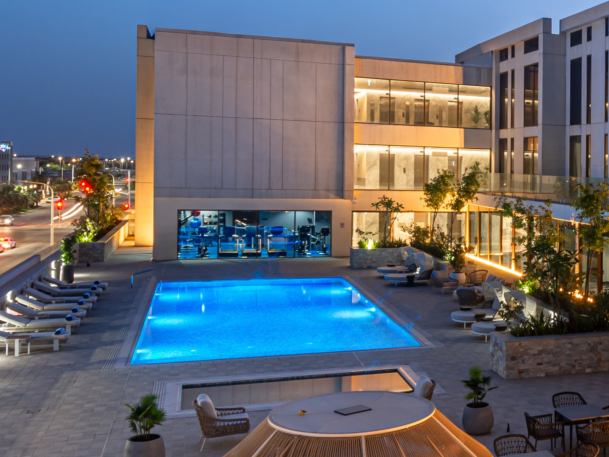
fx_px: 915
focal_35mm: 52
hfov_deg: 32.9
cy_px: 177
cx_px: 644
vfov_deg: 27.9
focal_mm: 15
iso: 100
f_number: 10
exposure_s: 13
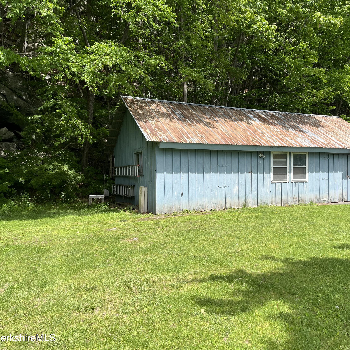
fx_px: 355
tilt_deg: -0.2
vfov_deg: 52.5
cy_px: 177
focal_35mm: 31
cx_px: 229
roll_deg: +0.7
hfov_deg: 51.7
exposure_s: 1/1536
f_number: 1.6
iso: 50
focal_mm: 5.1
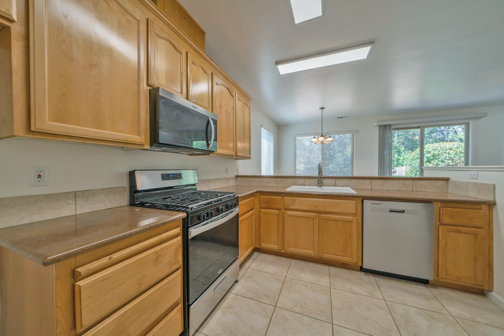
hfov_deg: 112.6
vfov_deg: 90.0
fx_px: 168
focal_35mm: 12
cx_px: 252
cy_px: 168
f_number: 6.3
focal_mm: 12
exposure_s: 1/40
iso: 320
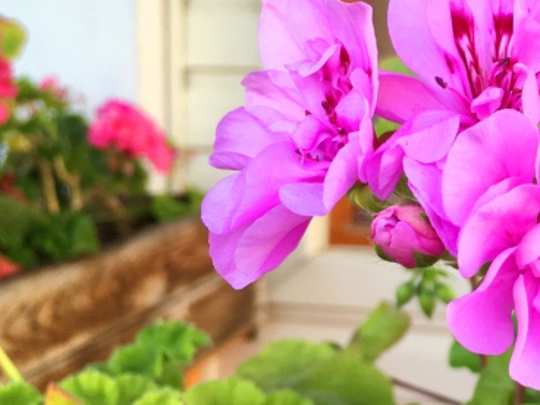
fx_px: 983
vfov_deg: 23.3
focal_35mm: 63
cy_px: 189
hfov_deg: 28.7
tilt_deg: -5.4
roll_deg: -3.2
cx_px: 544
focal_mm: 4.15
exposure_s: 1/50
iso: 32
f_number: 2.2
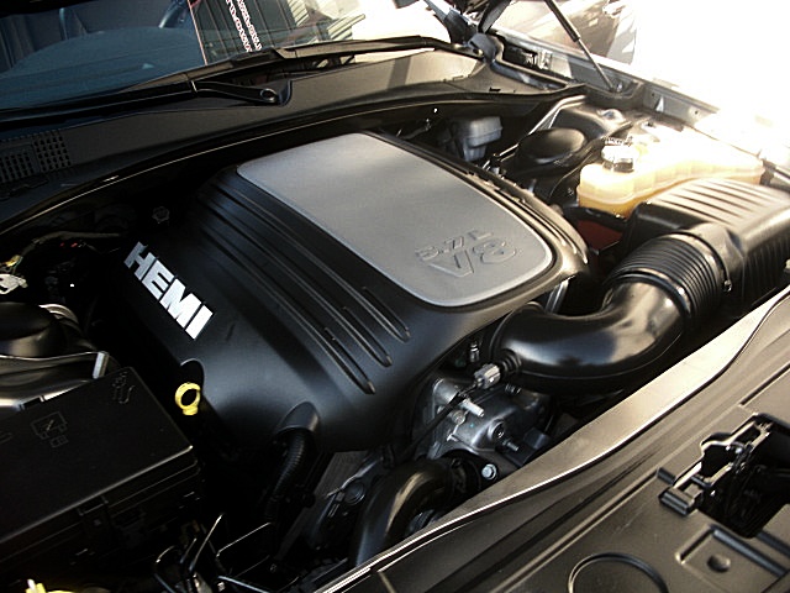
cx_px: 395
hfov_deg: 51.4
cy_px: 296
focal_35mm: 36
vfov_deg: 39.7
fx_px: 822
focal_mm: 6.3
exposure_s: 1/100
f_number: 2.8
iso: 100
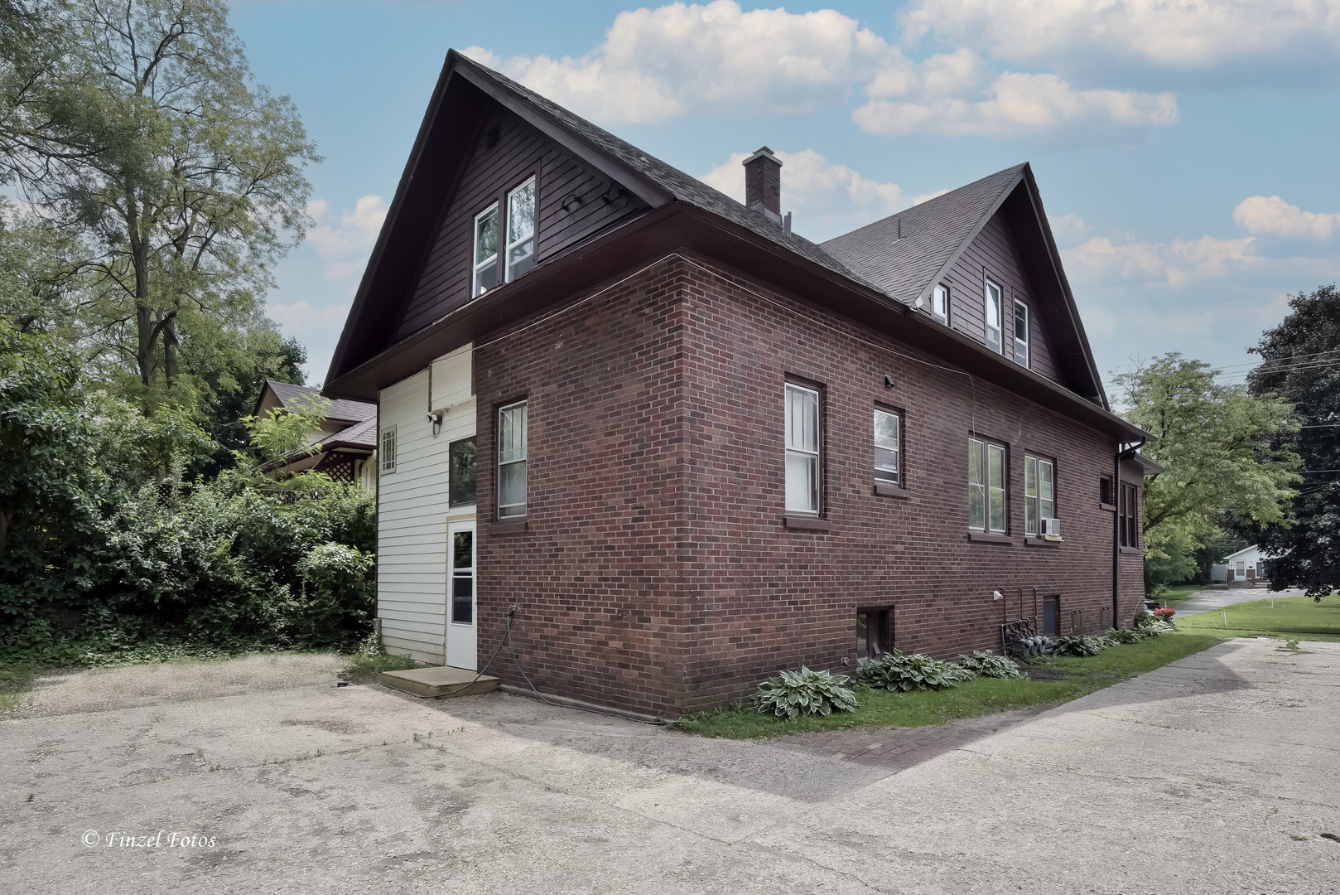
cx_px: 670
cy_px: 448
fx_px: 670
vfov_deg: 67.4
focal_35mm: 18
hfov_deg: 90.0
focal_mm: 18
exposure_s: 1/250
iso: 200
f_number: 11
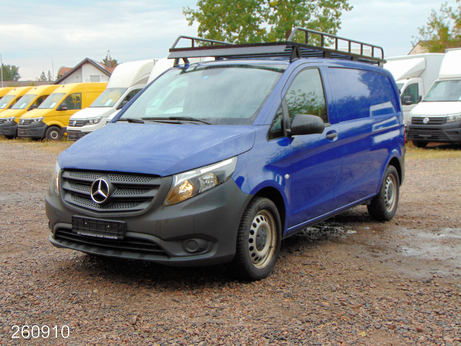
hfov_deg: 38.2
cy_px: 173
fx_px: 666
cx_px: 230
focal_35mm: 50
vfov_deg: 29.1
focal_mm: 9
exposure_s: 1/125
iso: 80
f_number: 3.5
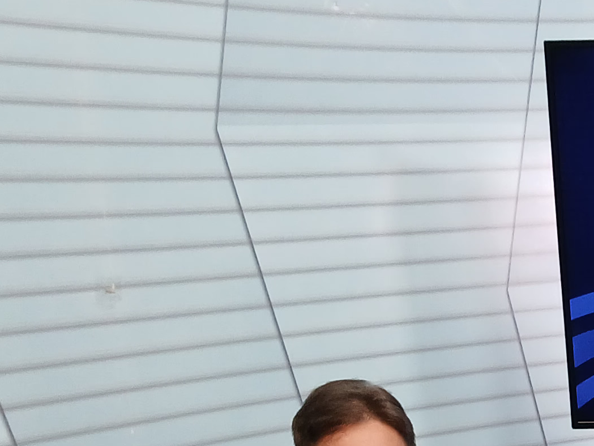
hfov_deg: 17.1
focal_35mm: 105
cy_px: 771
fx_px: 1802
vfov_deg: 12.9
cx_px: 860
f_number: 1.8
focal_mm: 3.98
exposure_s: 1/60
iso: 200
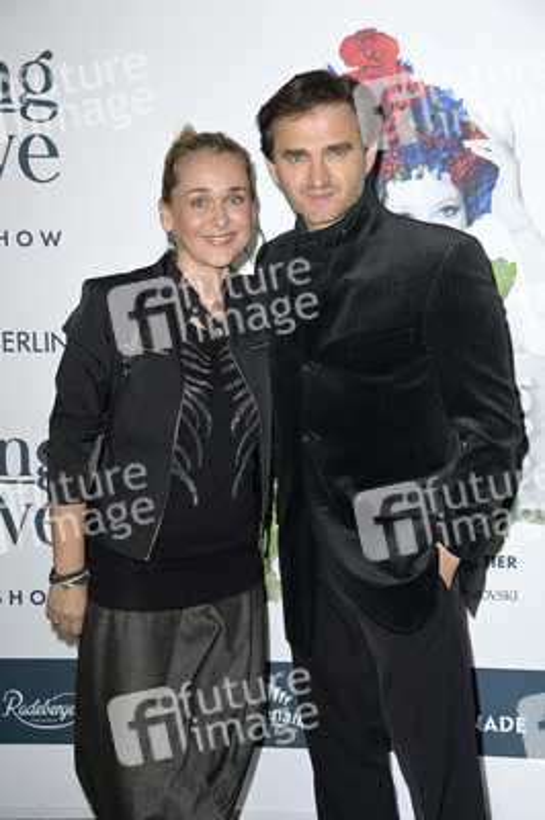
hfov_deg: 19.4
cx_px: 272
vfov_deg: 28.9
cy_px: 410
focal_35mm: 70
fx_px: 1592
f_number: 6.3
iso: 640
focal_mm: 70
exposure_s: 1/250
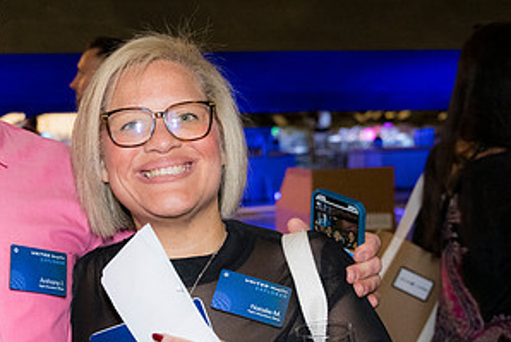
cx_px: 53
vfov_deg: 19.5
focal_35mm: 70
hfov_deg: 27.8
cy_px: 166
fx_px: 994
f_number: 4
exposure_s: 1/160
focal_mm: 36
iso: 3200
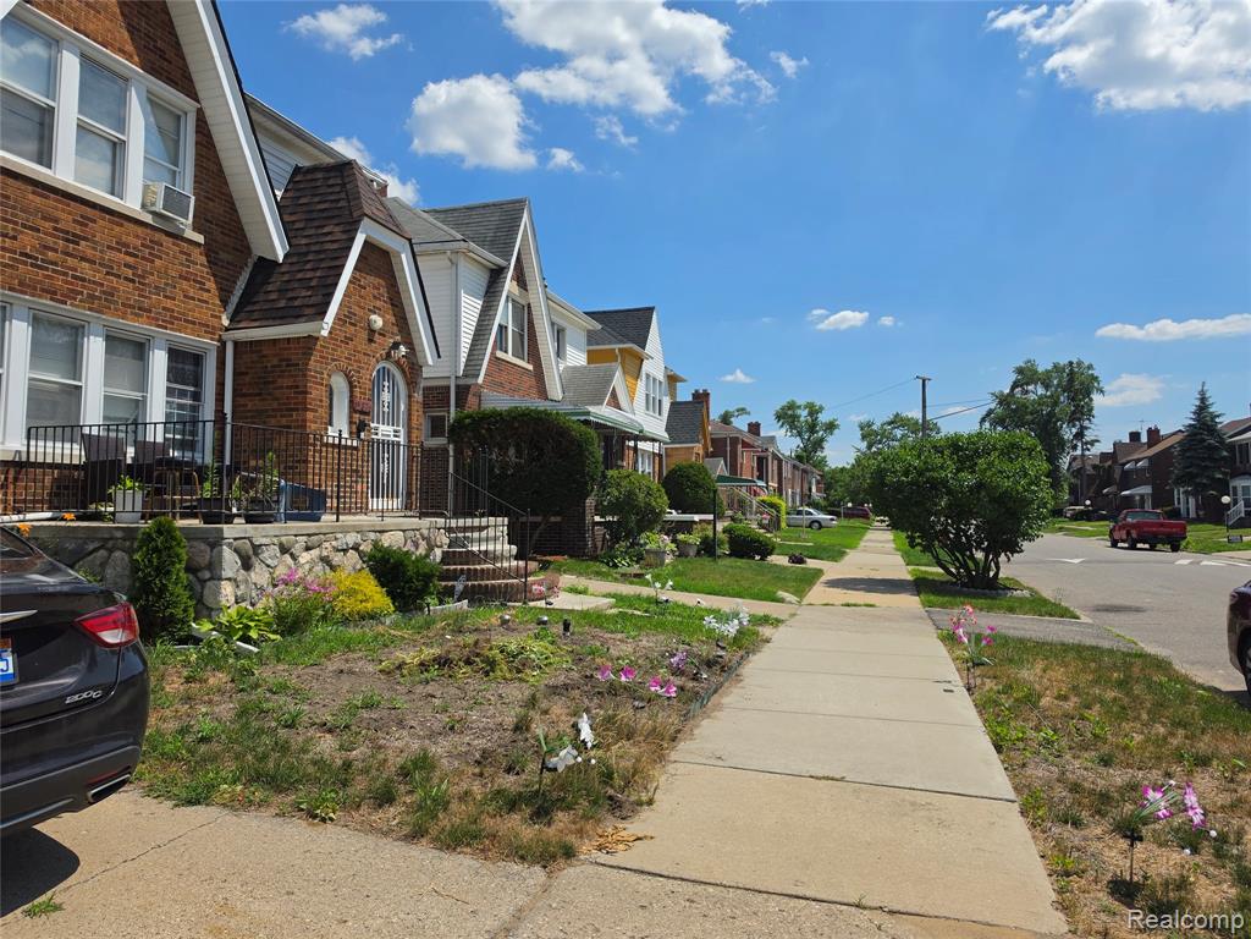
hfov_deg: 73.9
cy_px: 470
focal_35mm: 23
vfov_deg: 58.9
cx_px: 626
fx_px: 831
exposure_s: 1/7939
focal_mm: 6.5
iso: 50
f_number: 1.4
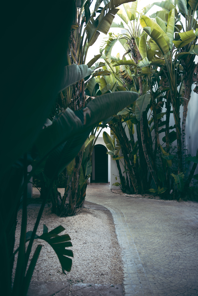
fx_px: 280
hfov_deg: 38.9
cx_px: 99
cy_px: 148
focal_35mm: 34
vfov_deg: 55.8
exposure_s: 1/100
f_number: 2.8
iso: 100
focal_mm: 34
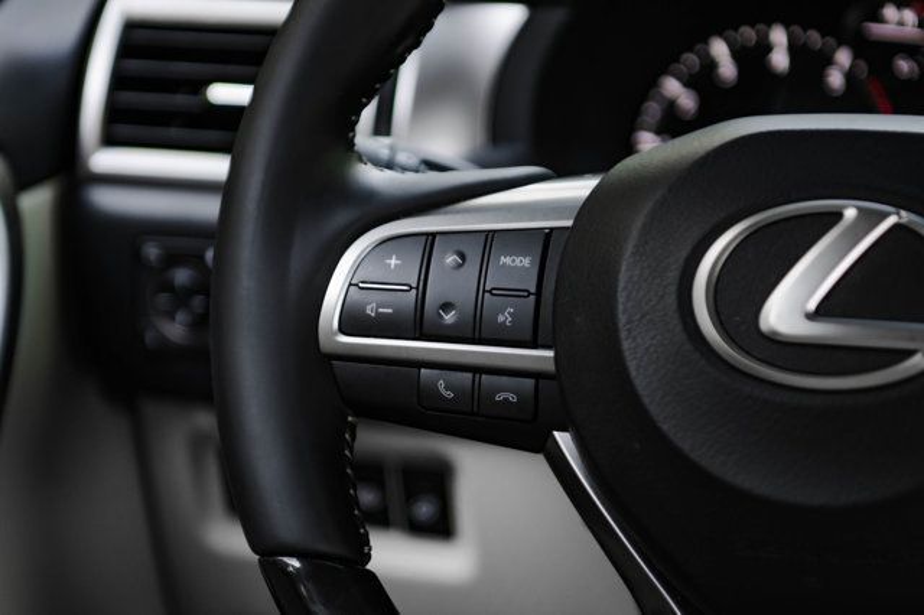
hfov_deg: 19.5
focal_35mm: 105
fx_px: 2693
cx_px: 462
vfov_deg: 13.0
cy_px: 308
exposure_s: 1/200
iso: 640
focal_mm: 70
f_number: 2.8
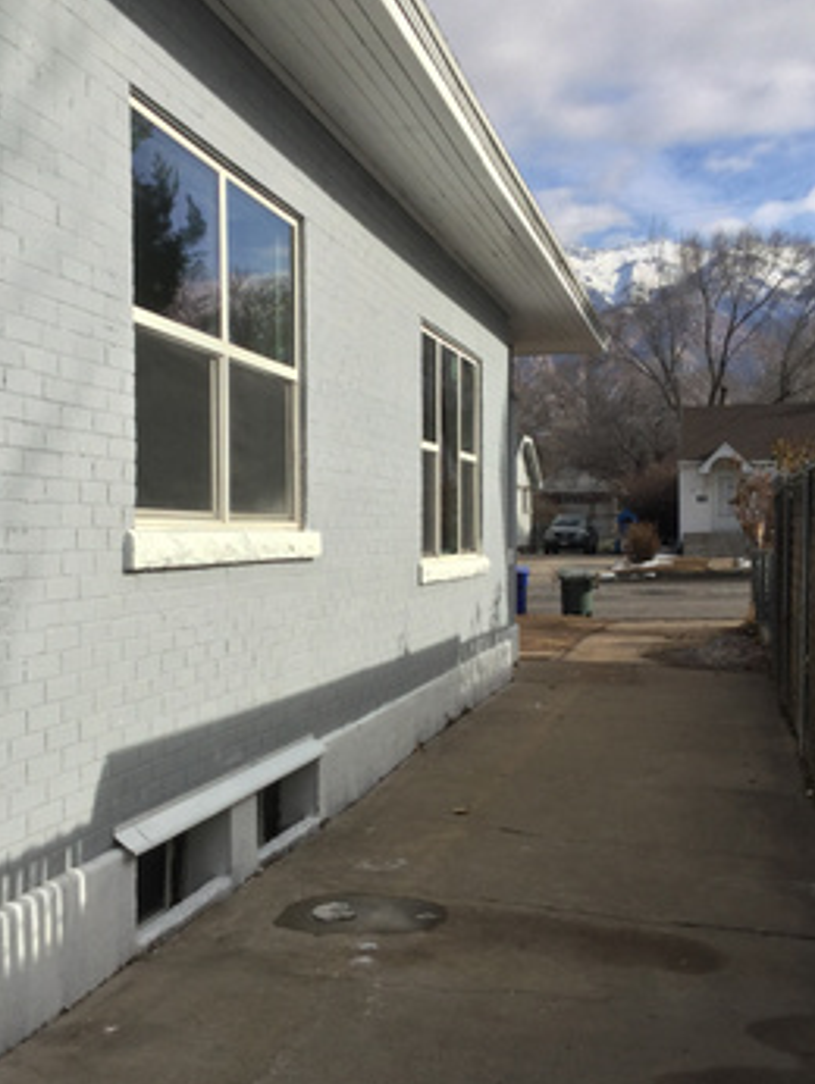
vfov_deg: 43.8
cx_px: 376
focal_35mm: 43
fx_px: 1348
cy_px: 573
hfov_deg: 33.6
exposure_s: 1/1359
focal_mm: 3.3
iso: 25
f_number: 2.4
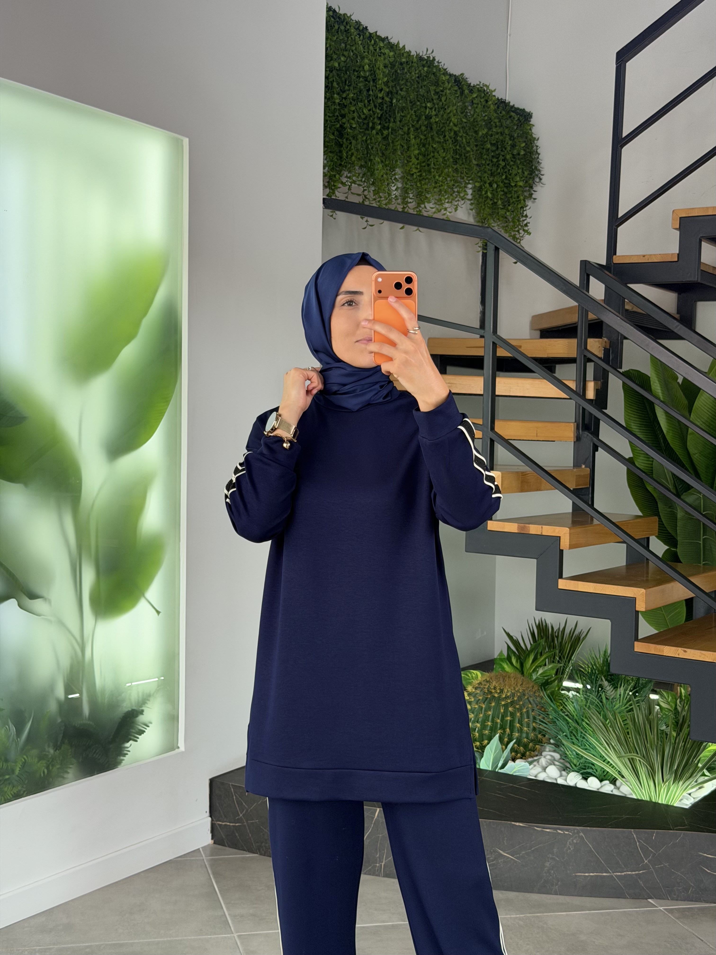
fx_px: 1324
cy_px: 478
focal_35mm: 48
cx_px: 358
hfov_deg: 30.3
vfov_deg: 39.7
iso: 64
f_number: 1.78
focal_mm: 6.76
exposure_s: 1/201
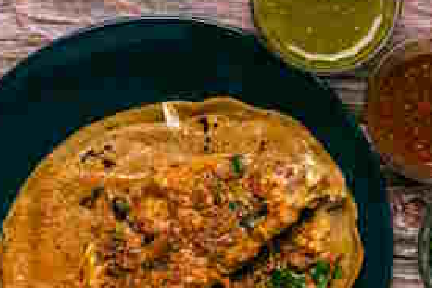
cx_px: 261
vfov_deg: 12.5
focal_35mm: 109
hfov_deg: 18.7
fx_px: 1307
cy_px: 216
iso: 160
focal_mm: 50
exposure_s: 1/200
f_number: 4.5
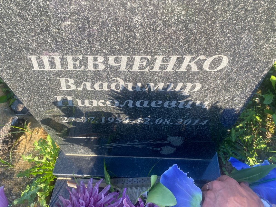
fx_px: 207
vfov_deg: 53.1
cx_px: 138
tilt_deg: -55.6
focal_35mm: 26
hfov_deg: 67.3
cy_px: 104
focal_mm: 4.25
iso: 32
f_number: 1.8
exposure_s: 1/380
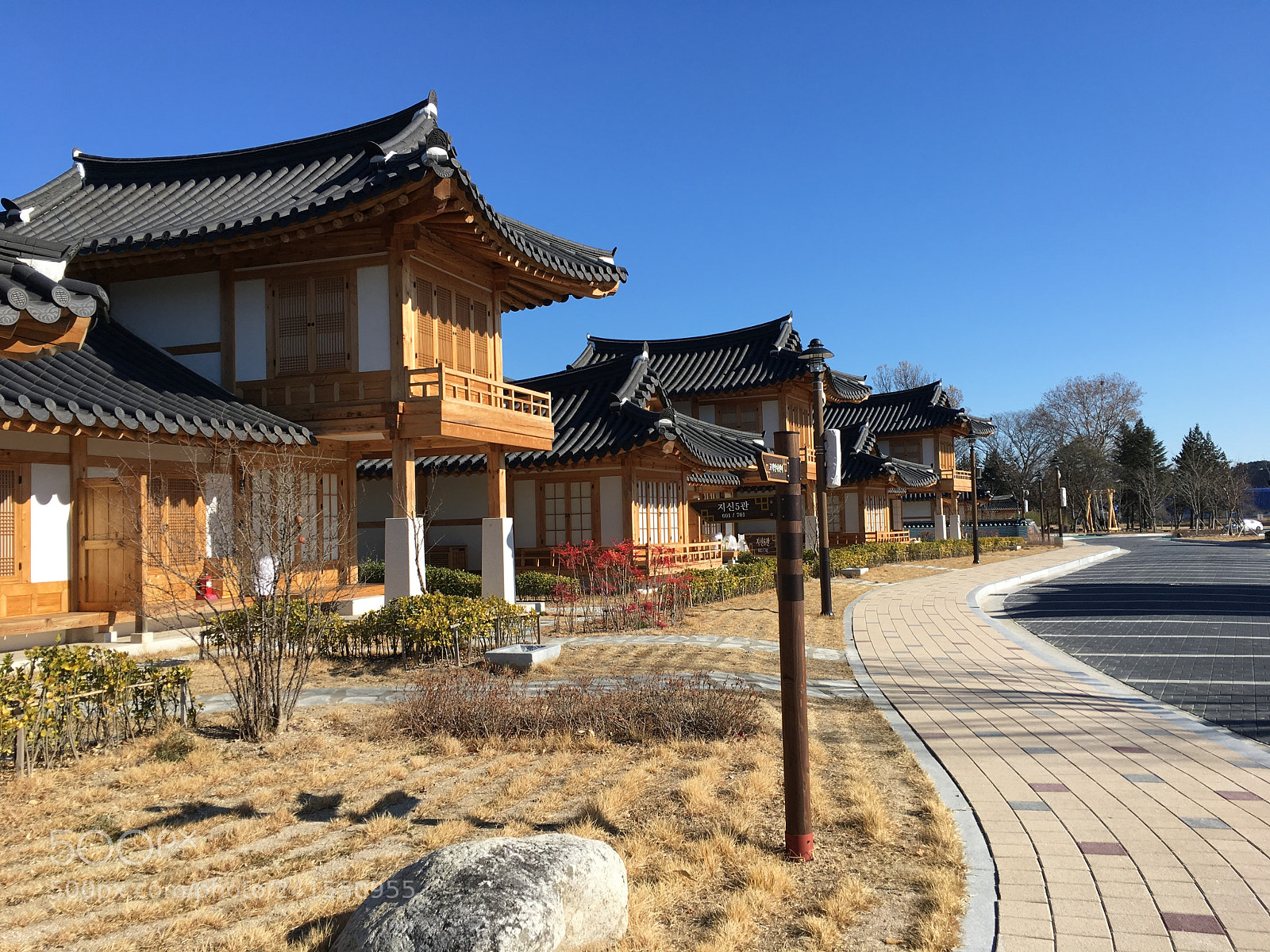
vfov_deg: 48.2
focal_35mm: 29
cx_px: 635
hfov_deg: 61.7
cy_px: 476
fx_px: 1064
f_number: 2.2
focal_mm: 4.15
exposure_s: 1/1261
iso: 25
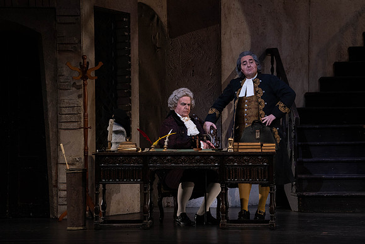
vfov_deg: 6.9
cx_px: 182
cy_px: 122
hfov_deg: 10.3
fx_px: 2028
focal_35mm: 200
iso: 3200
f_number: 9
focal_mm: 200
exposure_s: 1/250
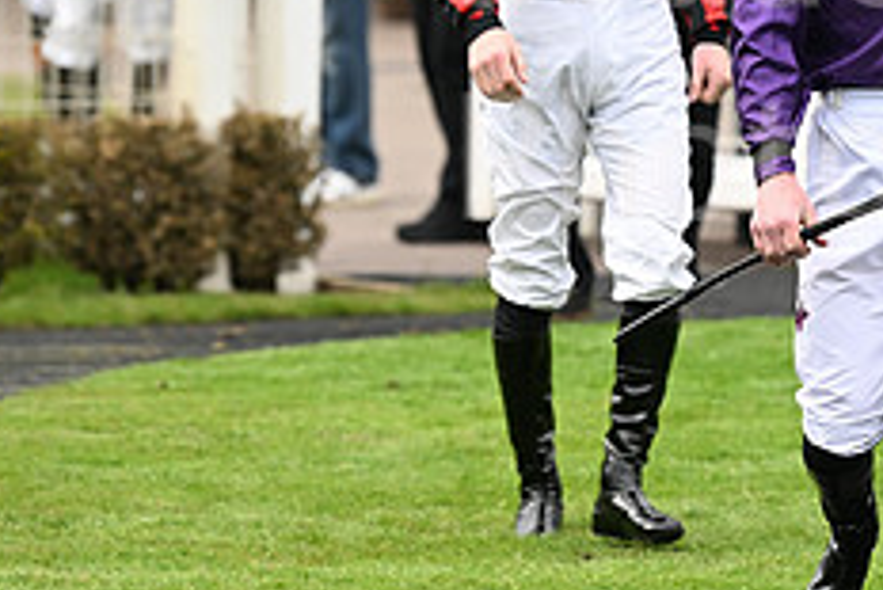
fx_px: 12271
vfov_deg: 2.8
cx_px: 955
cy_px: -21
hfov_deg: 4.1
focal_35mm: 500
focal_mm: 200
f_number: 4.5
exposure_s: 1/1000
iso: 800
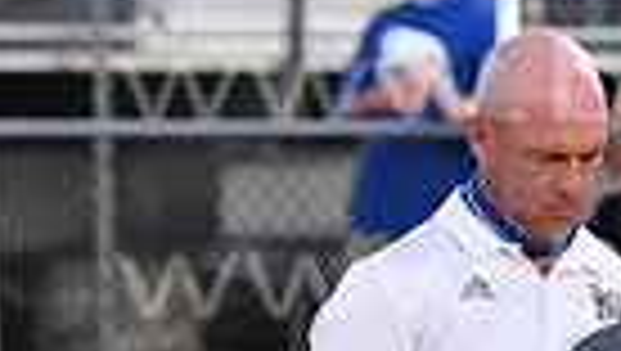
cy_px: 583
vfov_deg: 1.6
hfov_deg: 2.9
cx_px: 1152
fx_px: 12183
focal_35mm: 739
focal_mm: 112
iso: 1600
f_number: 4
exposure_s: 1/800
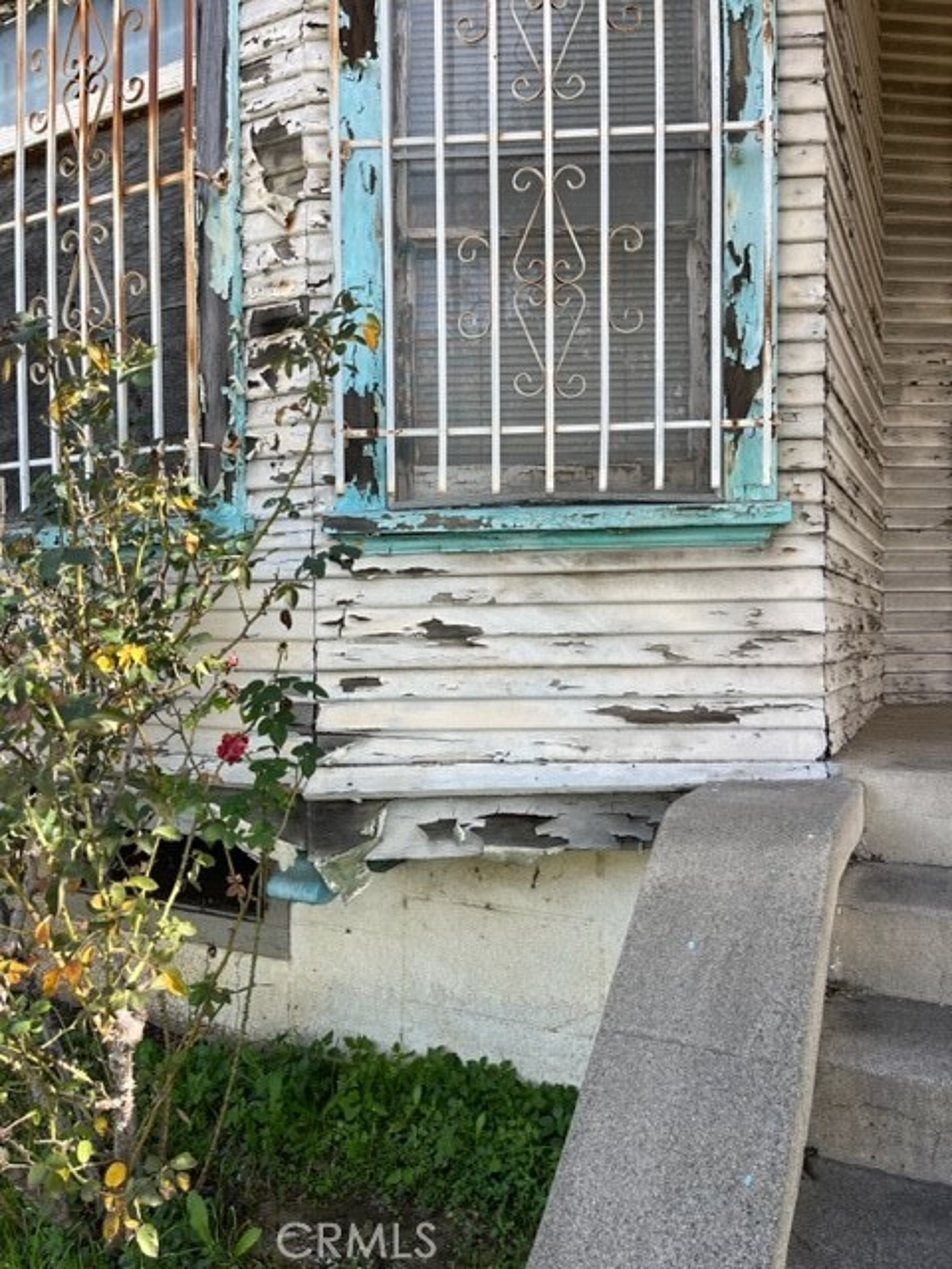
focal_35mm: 26
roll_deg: -0.8
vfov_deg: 67.3
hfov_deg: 53.1
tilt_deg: -2.5
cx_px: 476
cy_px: 634
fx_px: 953
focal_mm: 5.1
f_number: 1.6
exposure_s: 1/489
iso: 50
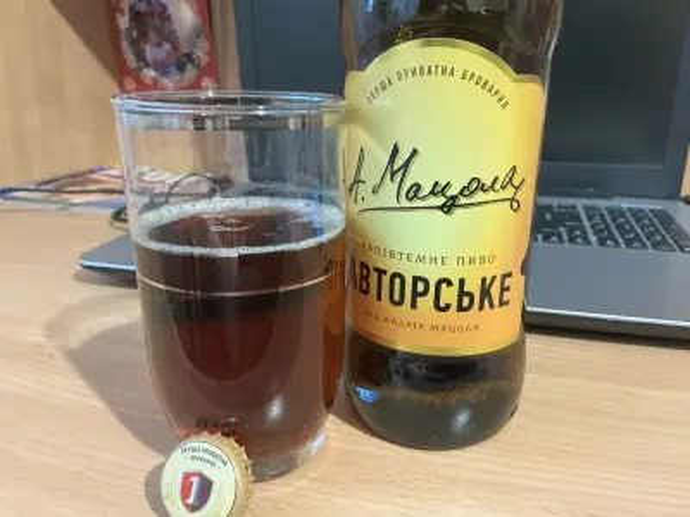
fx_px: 578
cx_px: 345
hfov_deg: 61.7
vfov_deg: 48.2
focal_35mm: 29
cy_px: 258
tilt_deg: -16.9
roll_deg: +0.2
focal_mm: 3
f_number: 1.8
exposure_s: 1/30
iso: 400
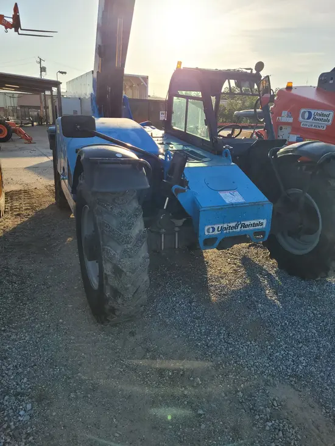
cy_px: 223
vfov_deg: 67.3
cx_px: 168
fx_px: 335
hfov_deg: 53.1
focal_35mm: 26
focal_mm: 5.4
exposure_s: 1/1336
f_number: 1.8
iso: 40
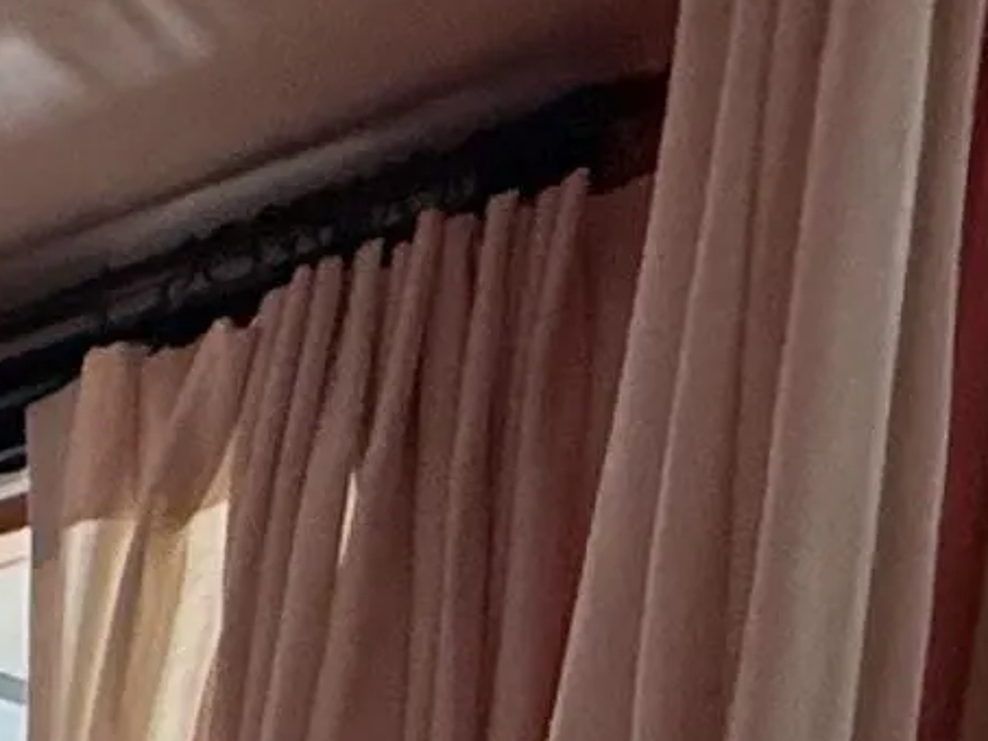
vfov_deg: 10.3
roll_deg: -0.3
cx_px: -2179
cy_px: 2330
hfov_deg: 10.6
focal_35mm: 95
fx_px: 2712
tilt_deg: -8.2
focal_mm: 2.22
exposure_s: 1/99
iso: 200
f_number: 2.2
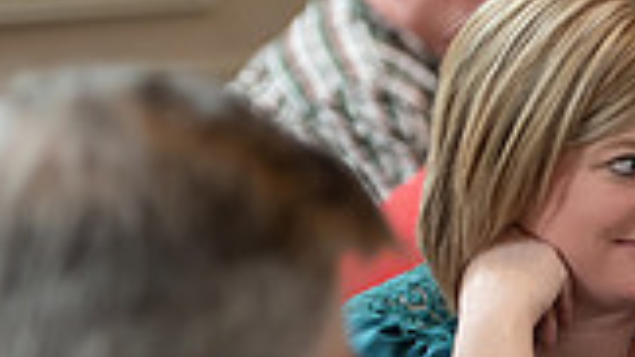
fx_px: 5992
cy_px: 410
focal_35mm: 356
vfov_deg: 3.4
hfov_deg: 6.0
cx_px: 945
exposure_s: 1/200
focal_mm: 95
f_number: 3.2
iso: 1250
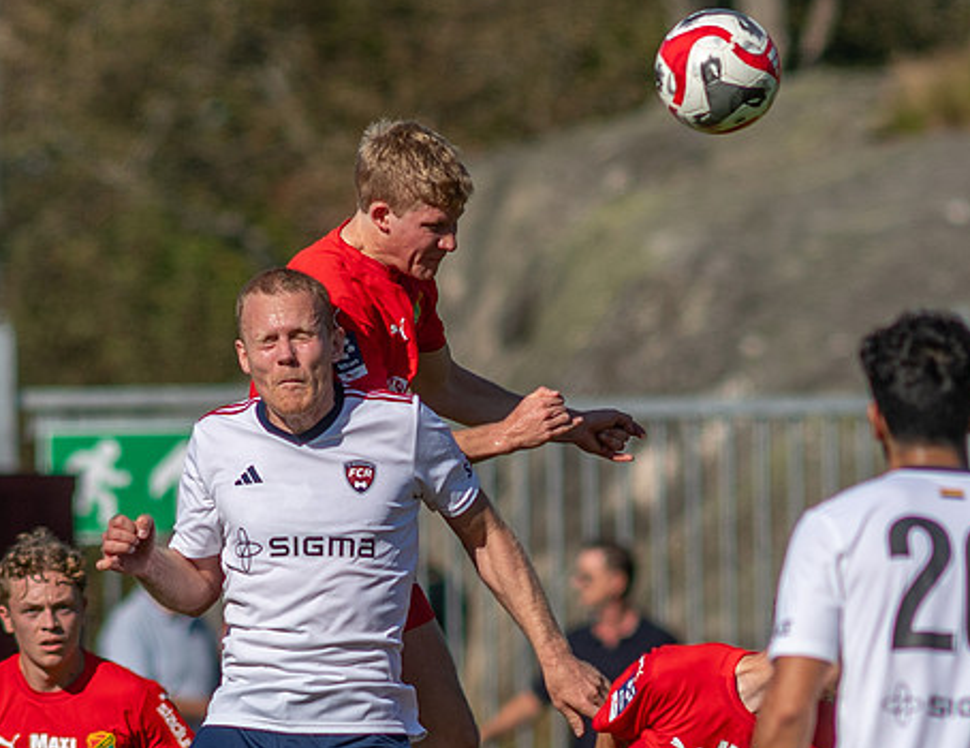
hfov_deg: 1.6
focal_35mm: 1245
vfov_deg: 1.2
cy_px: 776
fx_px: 35241
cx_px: 508
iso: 100
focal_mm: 300
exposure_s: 1/2000
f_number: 3.5
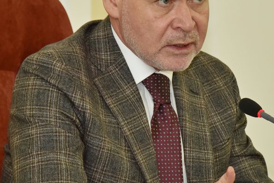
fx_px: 2137
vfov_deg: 4.9
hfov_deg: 7.3
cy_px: 44
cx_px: 161
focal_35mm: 281
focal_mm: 120
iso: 1250
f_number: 5
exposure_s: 1/200
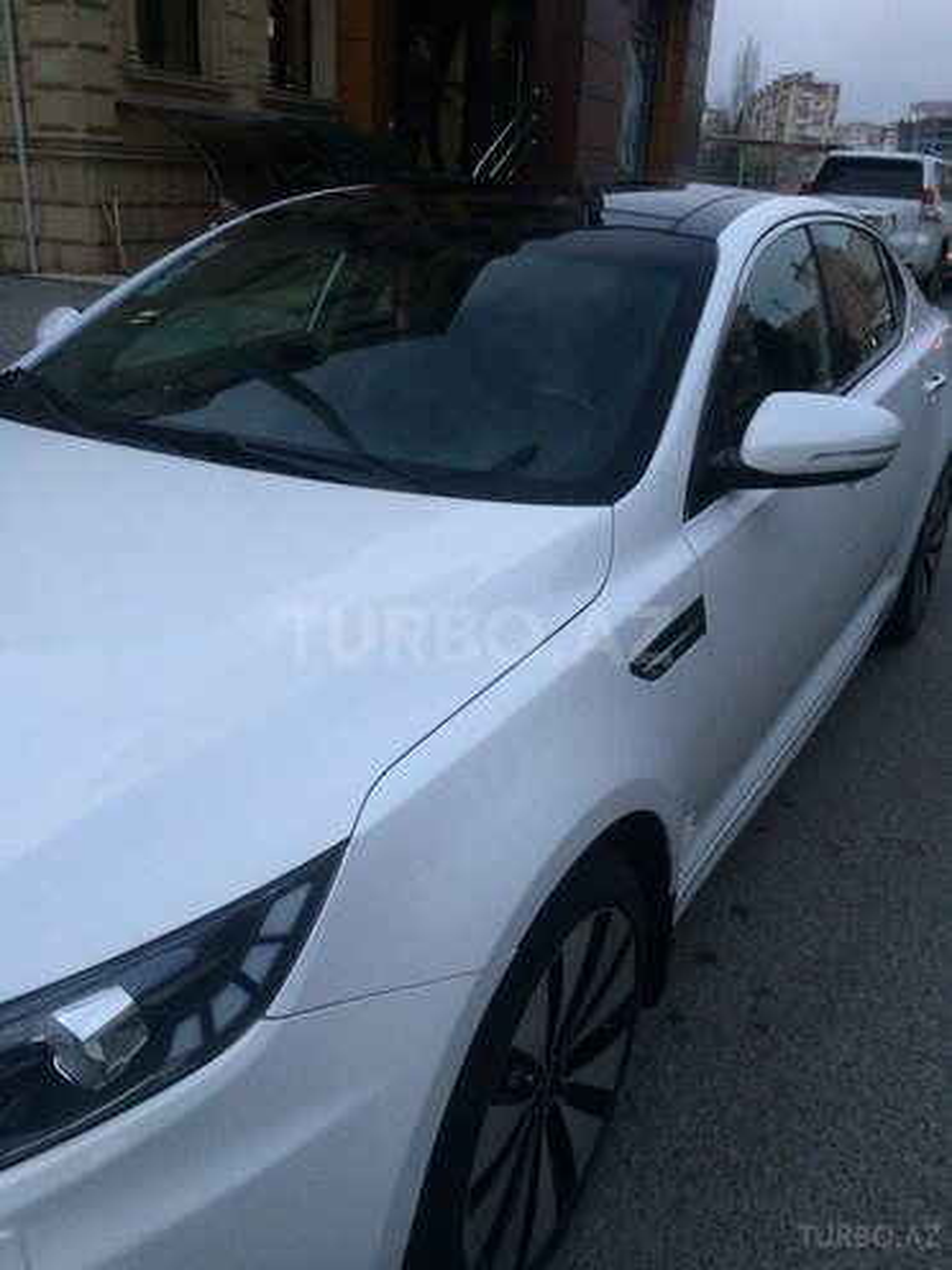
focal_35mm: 29
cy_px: 635
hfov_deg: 48.2
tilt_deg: -22.3
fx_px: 1063
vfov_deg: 61.7
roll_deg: -1.8
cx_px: 476
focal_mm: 4.15
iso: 250
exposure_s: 1/33
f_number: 2.2
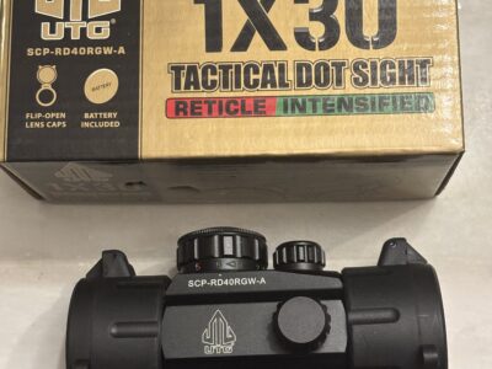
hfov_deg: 36.8
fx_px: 739
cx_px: 246
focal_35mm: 52
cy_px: 184
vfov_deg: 28.0
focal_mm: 5.96
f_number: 1.6
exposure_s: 1/40
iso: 250
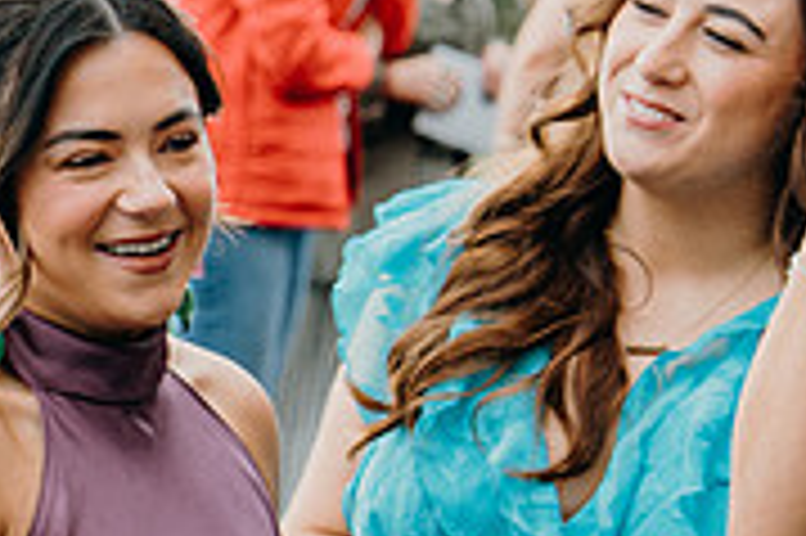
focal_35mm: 227
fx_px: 5078
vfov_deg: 6.0
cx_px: -230
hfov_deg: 8.9
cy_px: 448
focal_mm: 47
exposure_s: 1/200
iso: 200
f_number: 3.5
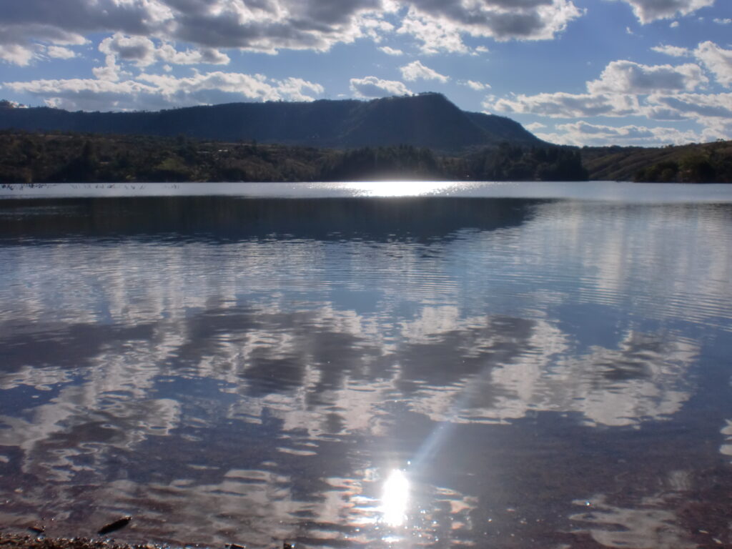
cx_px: 366
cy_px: 274
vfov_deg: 40.7
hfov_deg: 52.6
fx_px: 740
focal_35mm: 35
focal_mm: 6.3
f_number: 5.6
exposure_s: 1/2000
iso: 64
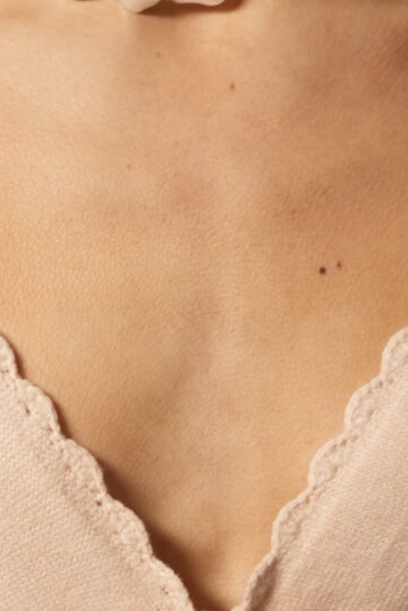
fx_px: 2801
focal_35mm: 165
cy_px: 555
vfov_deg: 12.3
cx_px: 226
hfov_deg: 8.3
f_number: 3.2
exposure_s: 1/100
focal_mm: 50
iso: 400
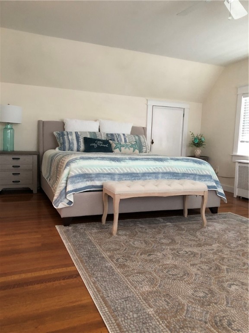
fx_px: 269
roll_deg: -1.8
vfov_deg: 63.4
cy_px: 166
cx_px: 124
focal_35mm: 28
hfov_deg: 49.7
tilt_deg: -7.9
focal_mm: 3.99
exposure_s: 1/7
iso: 100
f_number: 1.8
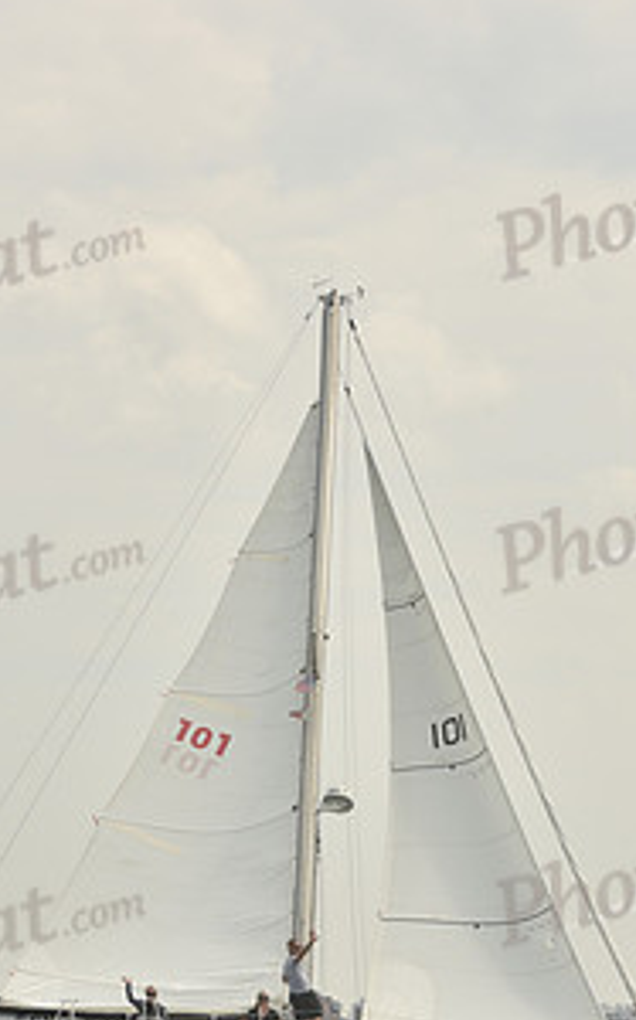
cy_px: 731
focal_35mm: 138
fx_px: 3835
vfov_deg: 15.1
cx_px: 321
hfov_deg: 9.5
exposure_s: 1/800
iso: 250
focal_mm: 70
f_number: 9
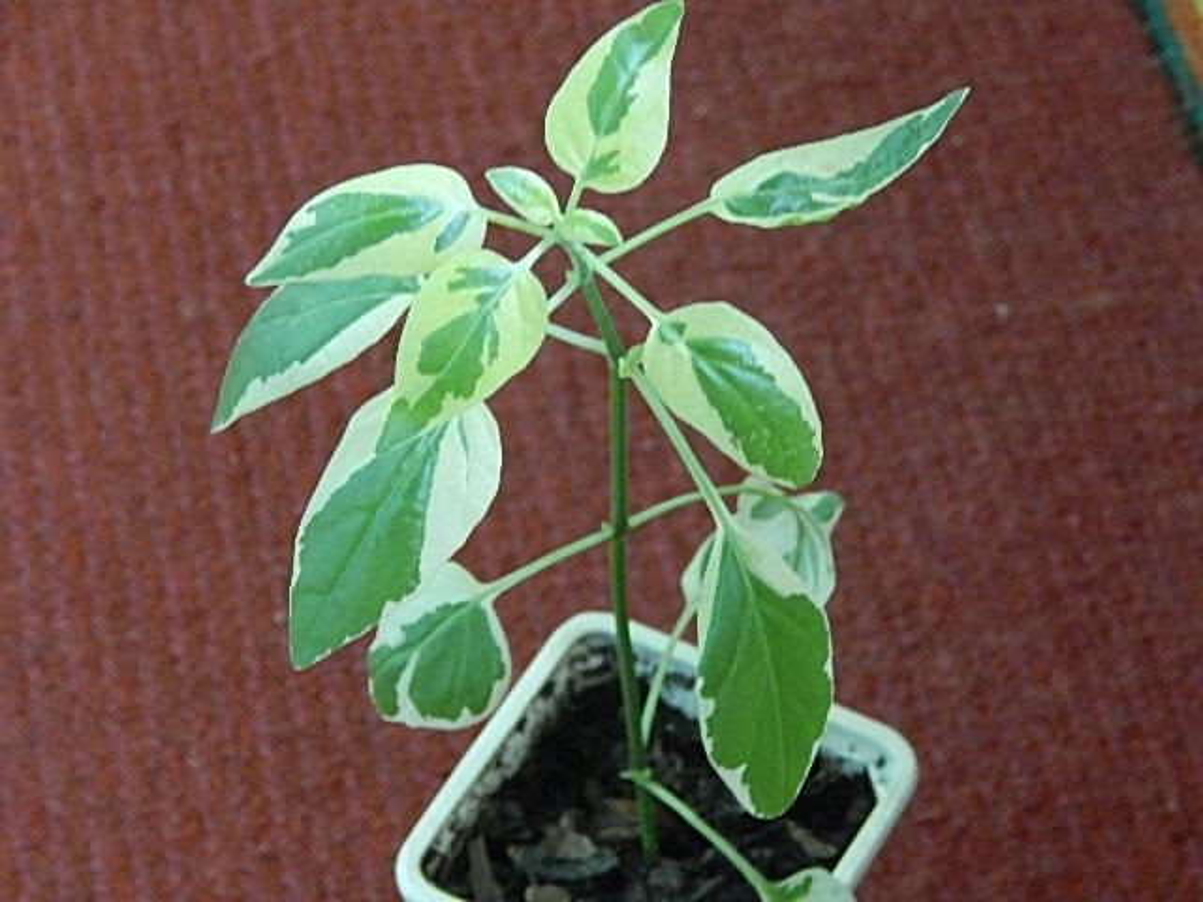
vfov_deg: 12.9
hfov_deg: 17.1
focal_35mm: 115
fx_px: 3997
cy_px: 451
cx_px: 602
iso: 800
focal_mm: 20.5
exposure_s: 1/13
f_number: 4.6
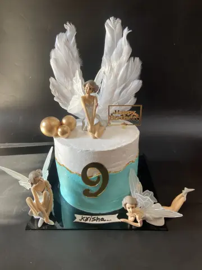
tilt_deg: -26.0
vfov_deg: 67.3
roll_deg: +0.1
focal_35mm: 26
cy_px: 135
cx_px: 101
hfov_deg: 53.1
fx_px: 202
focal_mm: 4.25
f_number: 1.8
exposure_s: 1/100
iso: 125
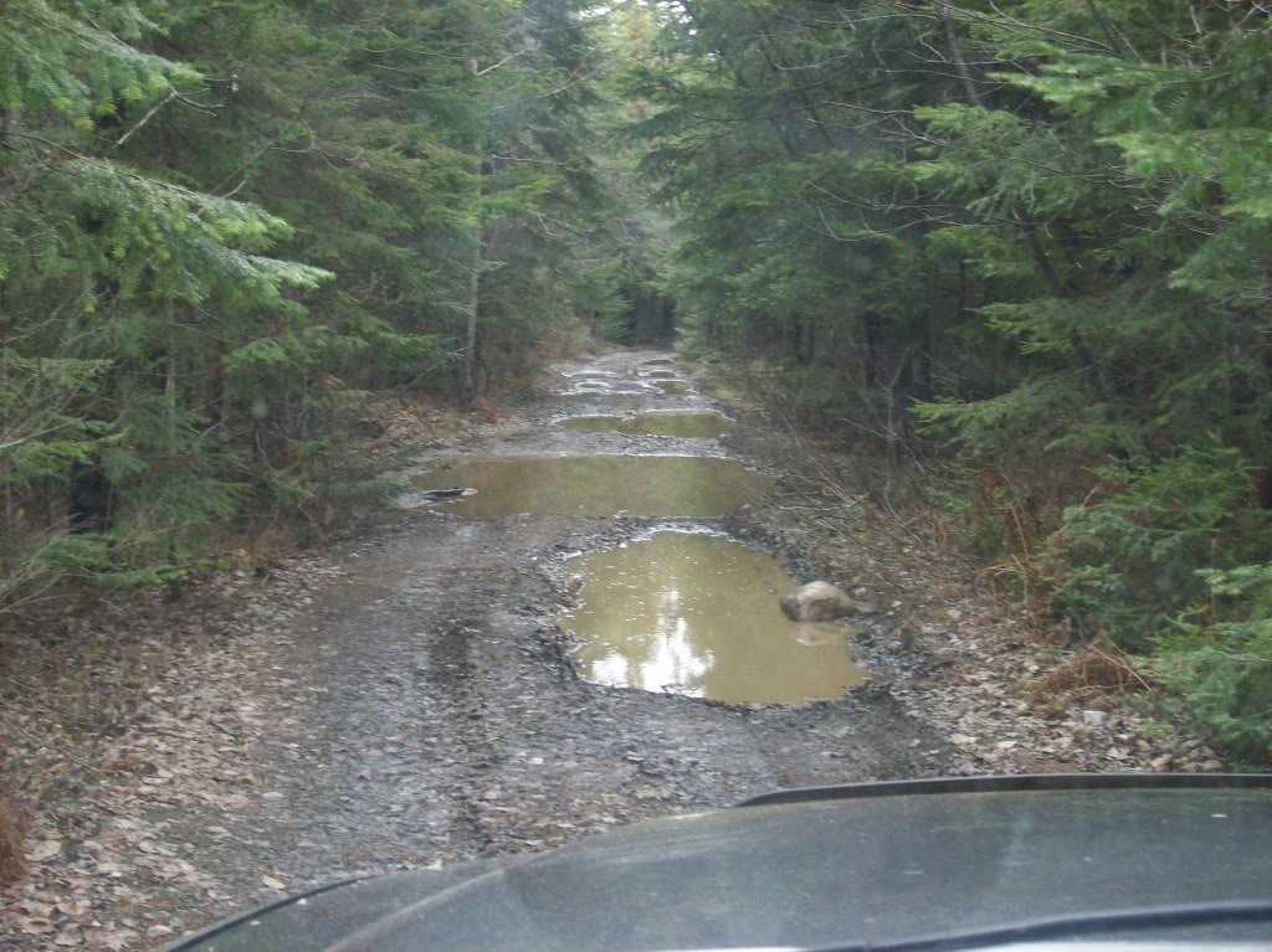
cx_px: 636
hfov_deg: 34.4
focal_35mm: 56
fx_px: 2057
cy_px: 476
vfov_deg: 26.1
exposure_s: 1/84.5
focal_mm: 9.4
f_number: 3.4
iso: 200
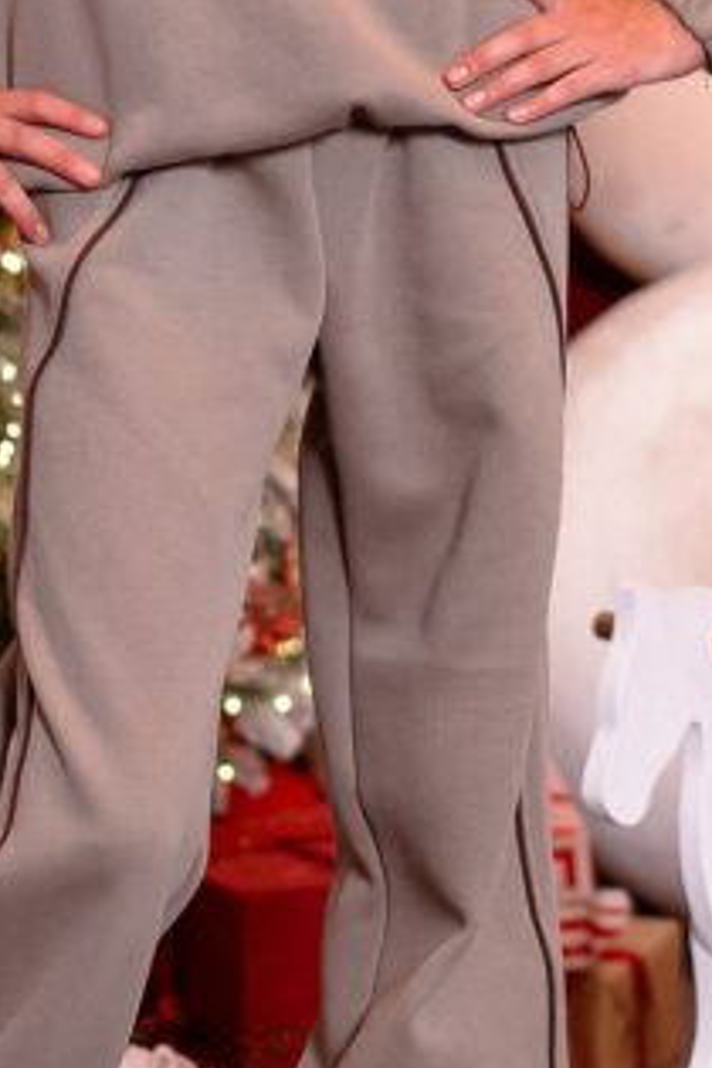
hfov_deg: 7.7
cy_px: 98
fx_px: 5310
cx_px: 171
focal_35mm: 179
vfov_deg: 11.4
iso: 640
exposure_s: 1/100
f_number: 2
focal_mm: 55
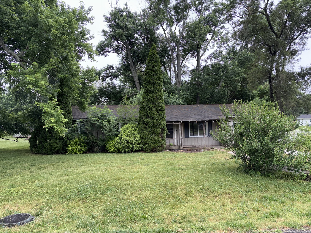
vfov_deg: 53.1
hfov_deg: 67.3
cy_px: 116
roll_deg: +0.8
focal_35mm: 26
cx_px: 156
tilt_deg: +2.1
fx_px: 234
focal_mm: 5.96
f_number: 1.6
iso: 32
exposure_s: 1/261
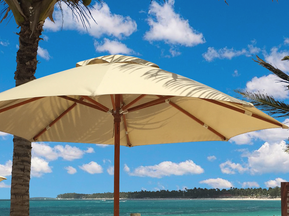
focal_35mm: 68
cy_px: 144
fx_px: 568
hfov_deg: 28.3
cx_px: 87
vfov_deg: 21.5
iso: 32
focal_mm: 4.15
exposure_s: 1/3968
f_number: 2.2
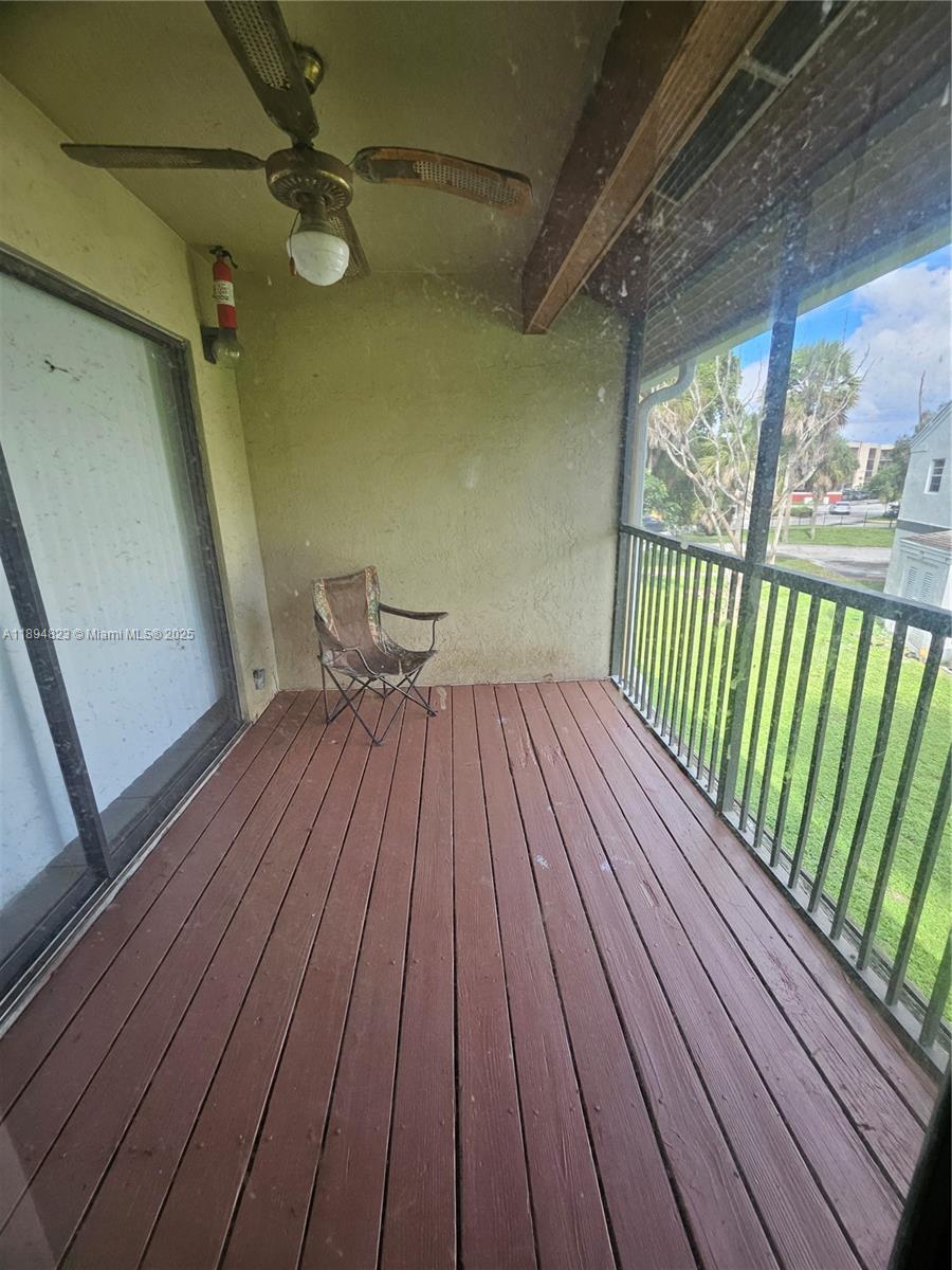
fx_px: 477
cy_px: 635
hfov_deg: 89.9
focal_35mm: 13
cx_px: 476
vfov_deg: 106.2
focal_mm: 1.74
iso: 80
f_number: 2.2
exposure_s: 1/207
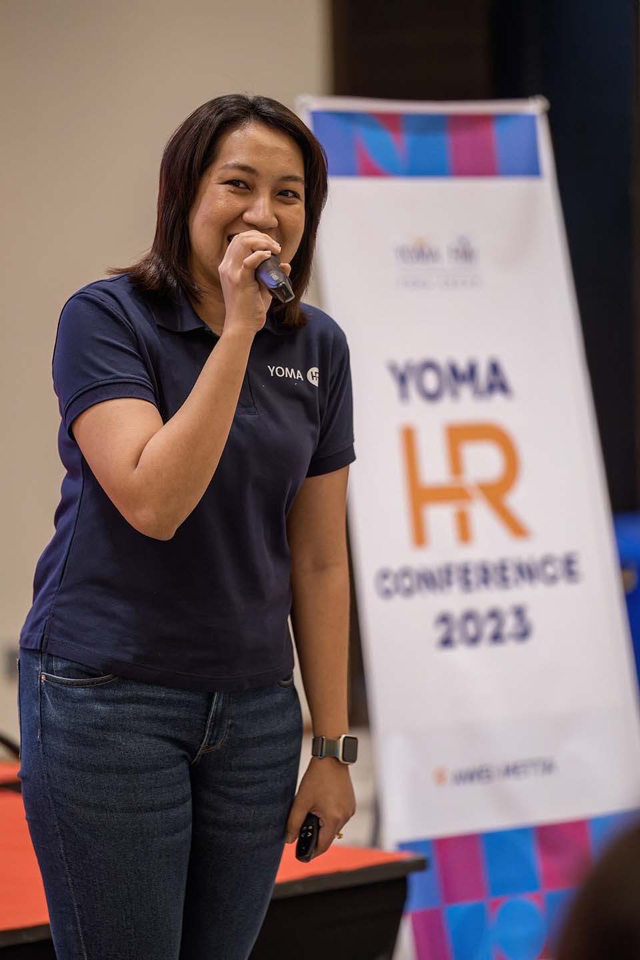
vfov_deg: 10.8
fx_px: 5066
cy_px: 480
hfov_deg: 7.2
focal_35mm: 190
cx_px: 320
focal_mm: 190
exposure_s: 1/200
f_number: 2.8
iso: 1600
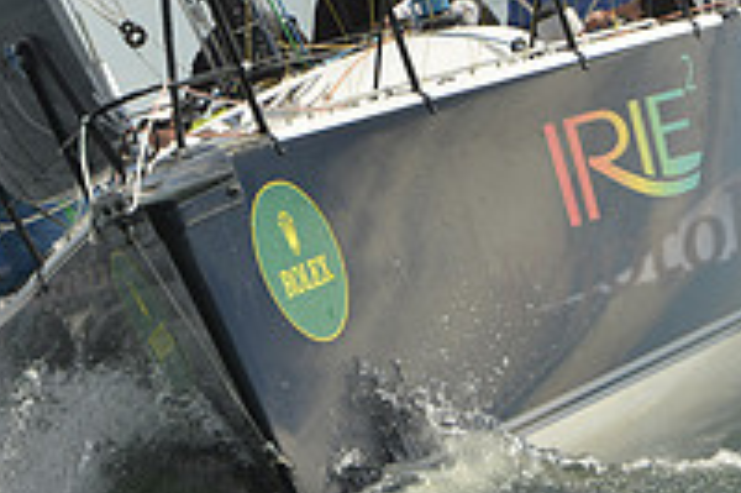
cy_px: 83
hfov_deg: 3.6
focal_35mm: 581
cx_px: 304
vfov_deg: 2.4
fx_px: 11949
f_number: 9
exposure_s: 1/1600
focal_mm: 200
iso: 280
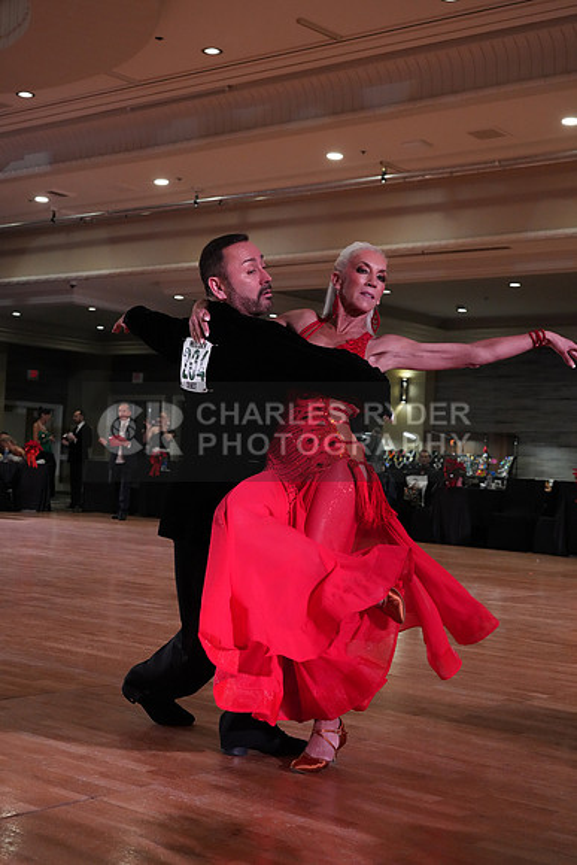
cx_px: 288
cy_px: 432
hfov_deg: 27.5
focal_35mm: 49
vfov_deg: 40.3
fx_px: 1177
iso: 5000
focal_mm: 49
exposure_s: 1/320
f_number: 6.3
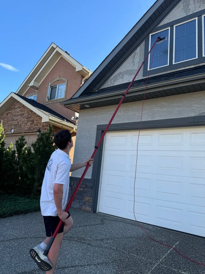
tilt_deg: +10.5
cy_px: 137
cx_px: 102
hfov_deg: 56.9
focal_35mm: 24
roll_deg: -6.4
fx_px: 189
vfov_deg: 71.6
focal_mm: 6.76
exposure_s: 1/1010
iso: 80
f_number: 1.78
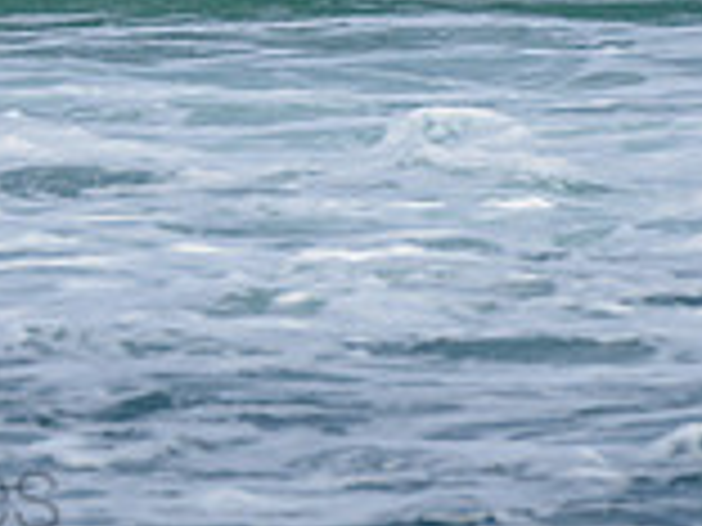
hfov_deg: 0.9
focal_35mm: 2192
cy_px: -254
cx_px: -288
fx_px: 44453
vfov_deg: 0.7
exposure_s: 1/1250
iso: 180
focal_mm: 500
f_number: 5.6
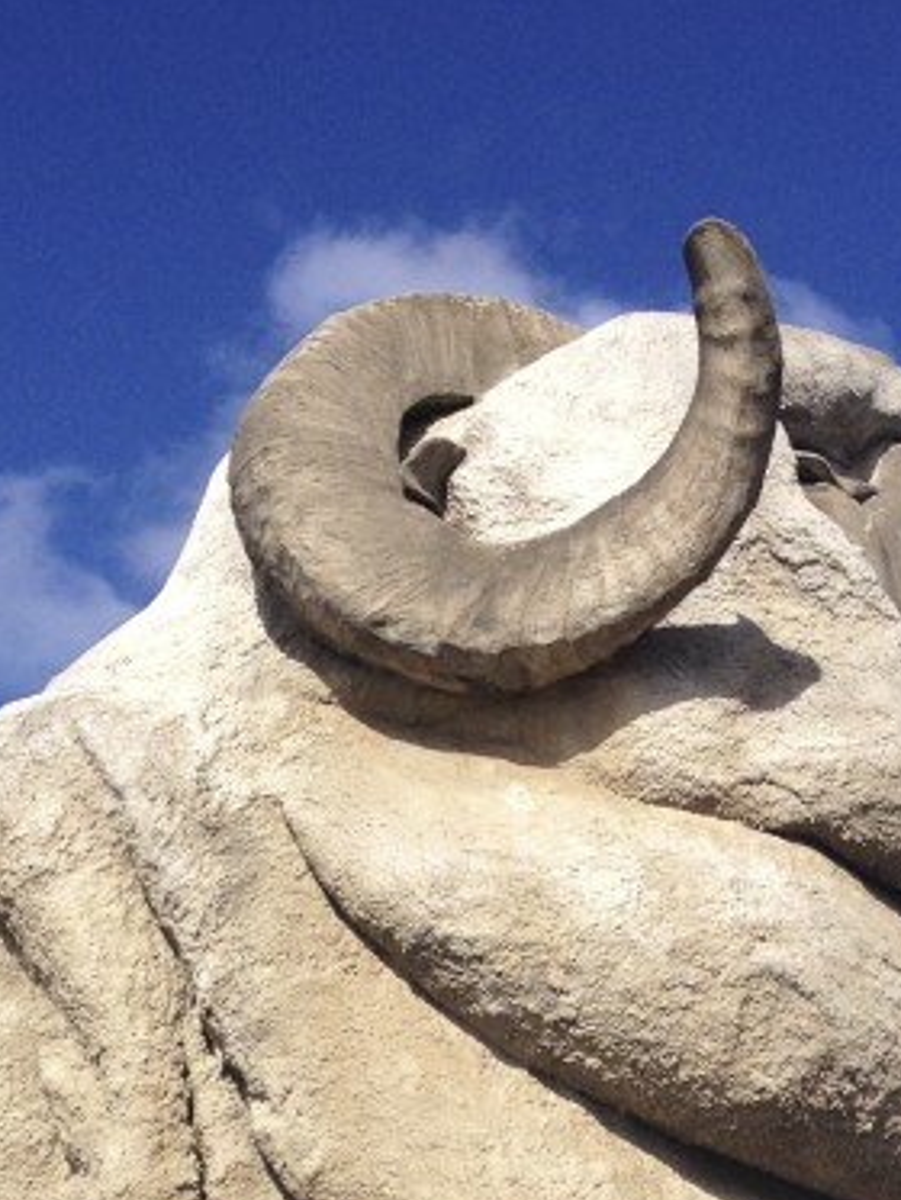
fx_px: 3330
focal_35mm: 96
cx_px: 402
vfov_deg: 19.8
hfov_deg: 15.4
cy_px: 1197
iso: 50
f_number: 2.4
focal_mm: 4.28
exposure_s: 1/2123
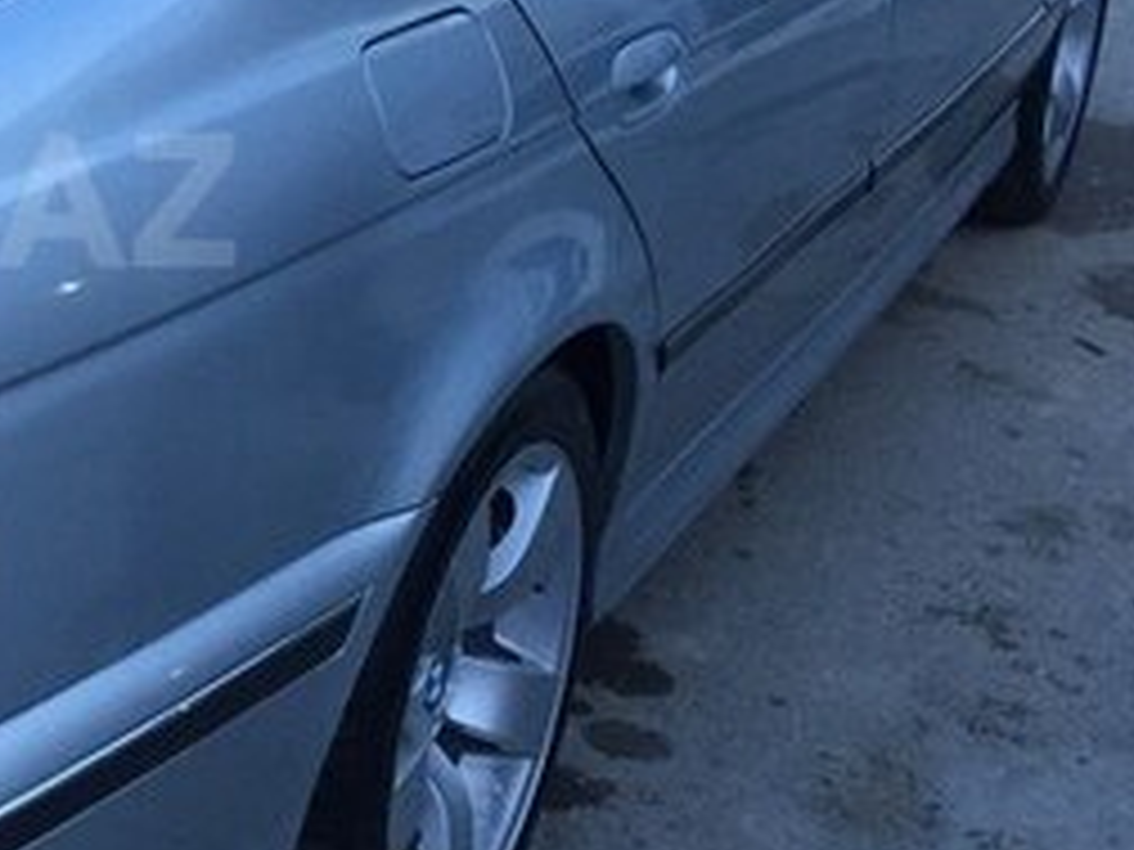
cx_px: -225
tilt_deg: -13.8
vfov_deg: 19.2
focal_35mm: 76
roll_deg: -1.6
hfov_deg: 23.5
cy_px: 200
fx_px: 2490
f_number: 2.2
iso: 64
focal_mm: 4.15
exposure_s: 1/33
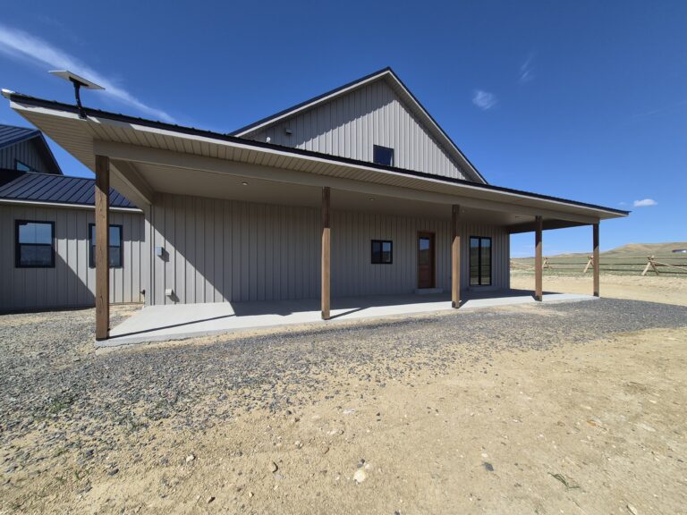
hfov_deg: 106.2
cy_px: 258
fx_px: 258
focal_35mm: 13
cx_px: 344
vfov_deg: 89.9
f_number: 2.2
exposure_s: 1/2028
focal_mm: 1.74
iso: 40
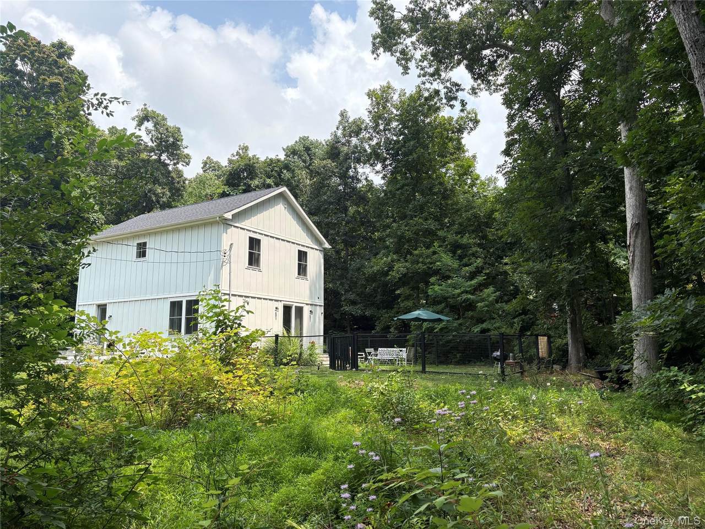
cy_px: 264
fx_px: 530
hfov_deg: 67.3
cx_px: 352
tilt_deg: +9.8
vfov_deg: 53.1
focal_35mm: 26
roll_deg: +1.2
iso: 64
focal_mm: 5.96
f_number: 1.6
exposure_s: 1/1953
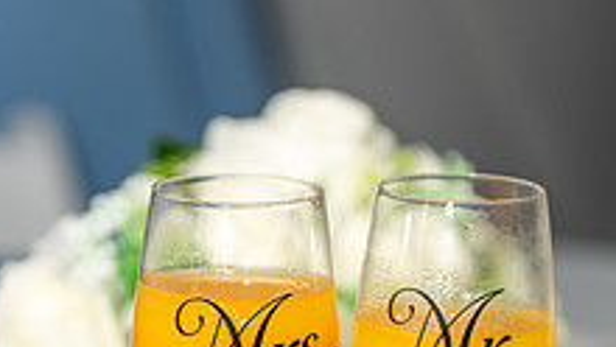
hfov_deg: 16.1
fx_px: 2173
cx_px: 342
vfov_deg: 8.9
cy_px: 493
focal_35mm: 133
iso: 250
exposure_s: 1/125
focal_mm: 62
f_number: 3.5
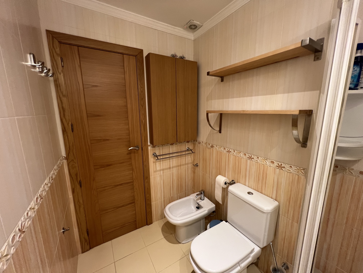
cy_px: 136
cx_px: 182
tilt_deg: -10.6
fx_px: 136
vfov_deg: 89.9
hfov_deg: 106.2
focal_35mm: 13
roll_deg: +1.0
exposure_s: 1/50
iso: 200
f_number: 1.8
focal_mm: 1.57
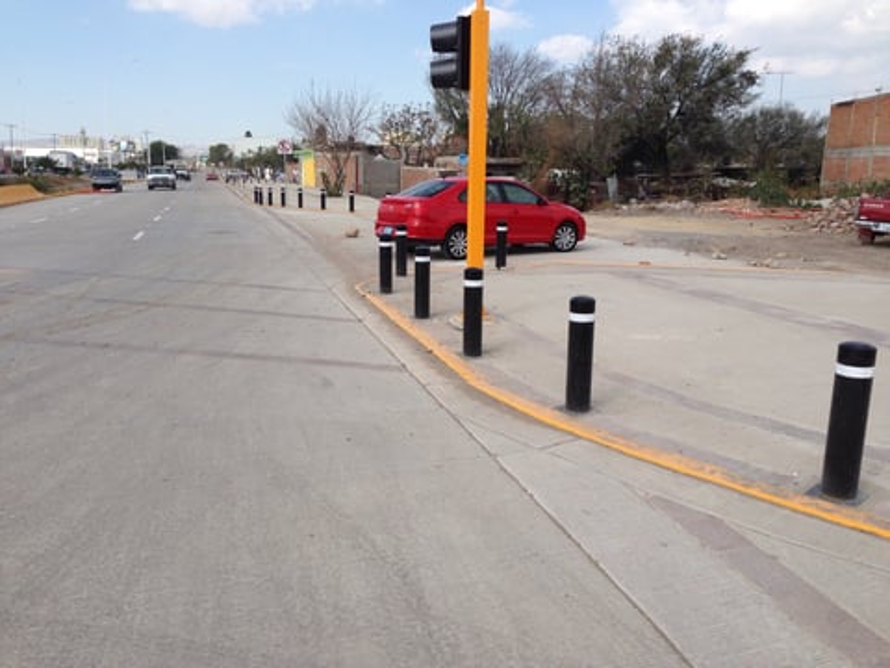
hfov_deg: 55.4
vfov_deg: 42.9
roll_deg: +0.1
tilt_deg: -11.5
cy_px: 334
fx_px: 848
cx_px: 445
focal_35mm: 33
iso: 50
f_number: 2.4
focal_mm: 4.12
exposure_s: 1/1642
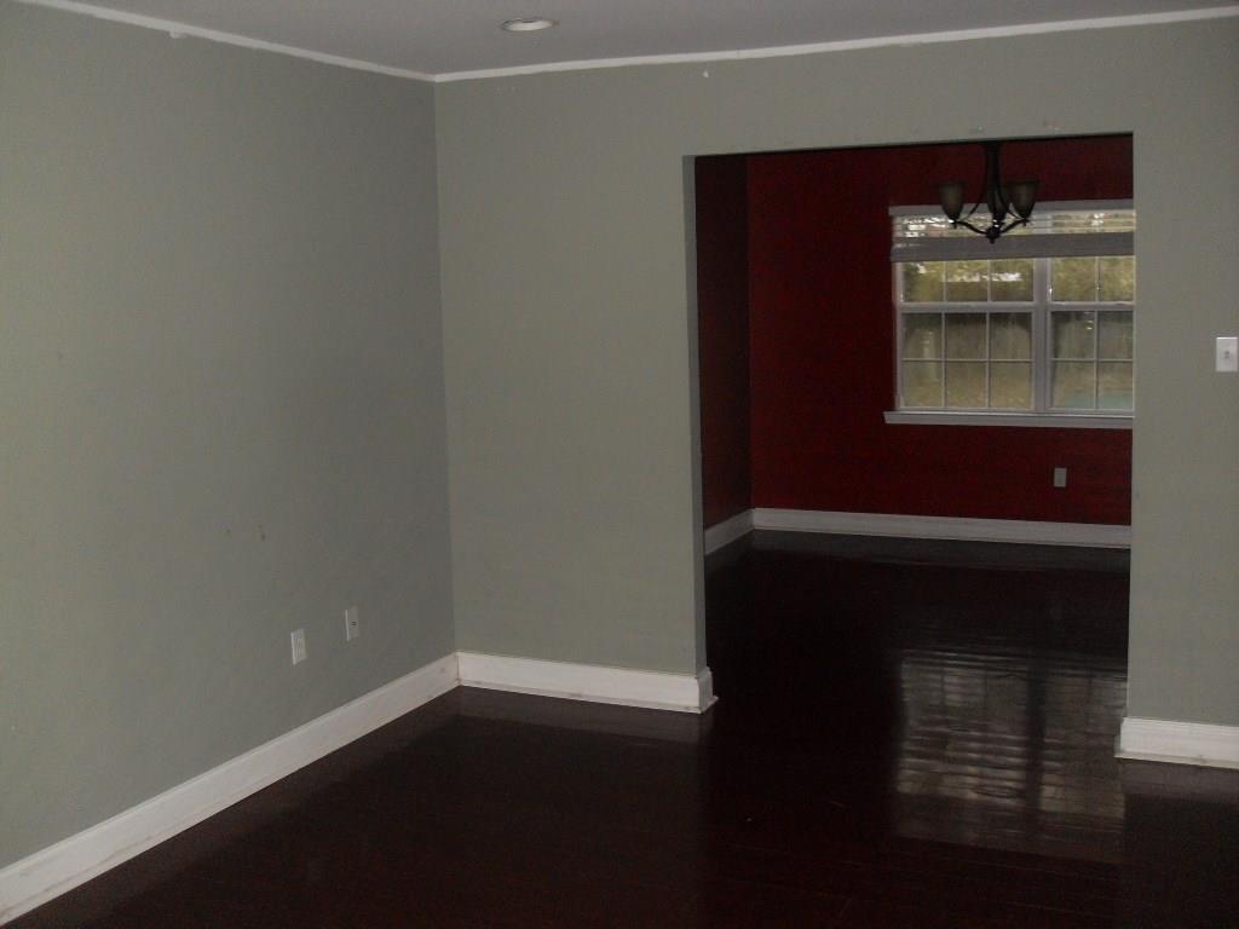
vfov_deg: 38.7
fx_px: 1324
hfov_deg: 50.1
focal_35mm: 37
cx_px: 620
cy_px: 464
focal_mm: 6.3
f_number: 2.8
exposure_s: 1/45
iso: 160
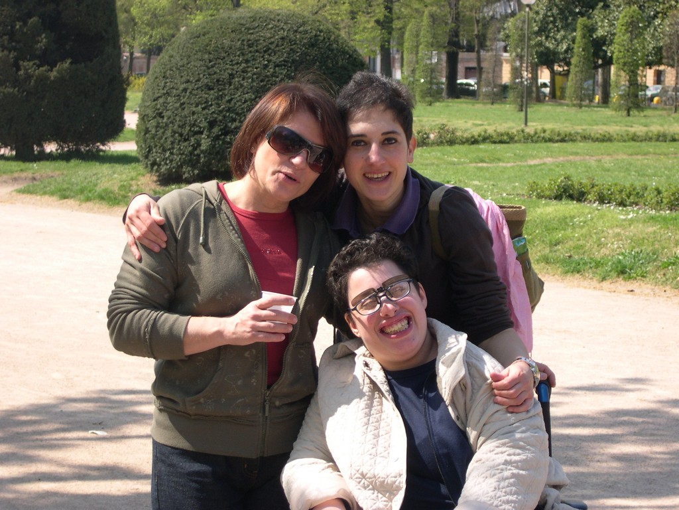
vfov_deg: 13.0
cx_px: 340
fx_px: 2236
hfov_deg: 17.3
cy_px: 255
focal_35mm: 114
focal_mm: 24
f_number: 4.9
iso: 100
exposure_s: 1/243
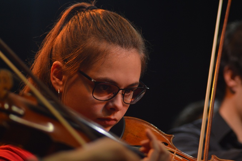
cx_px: 121
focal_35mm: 180
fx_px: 1209
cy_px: 80
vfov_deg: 7.6
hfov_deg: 11.4
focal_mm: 120
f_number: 4.5
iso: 800
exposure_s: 1/200
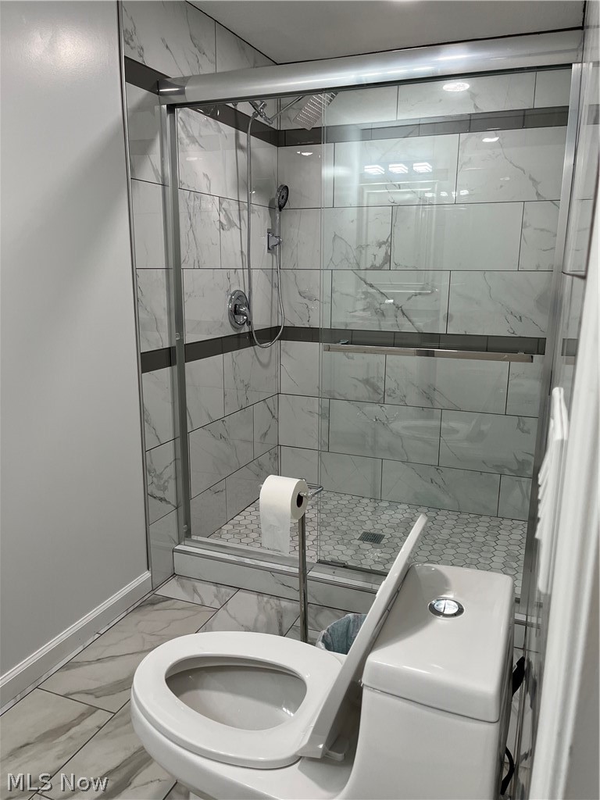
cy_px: 400
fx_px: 601
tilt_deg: -12.0
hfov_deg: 53.1
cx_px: 300
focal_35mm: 26
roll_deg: -1.4
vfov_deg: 67.3
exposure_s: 1/120
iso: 80
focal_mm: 5.1
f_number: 1.6
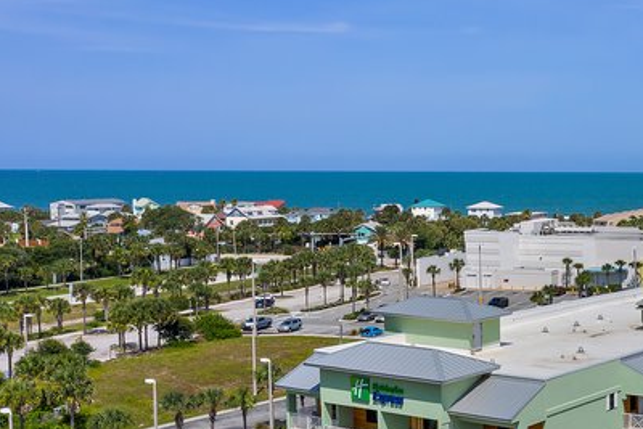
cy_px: 417
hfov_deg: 33.8
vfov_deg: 23.3
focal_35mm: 56
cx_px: 575
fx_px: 1001
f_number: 7.1
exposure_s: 1/320
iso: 100
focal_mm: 10.26
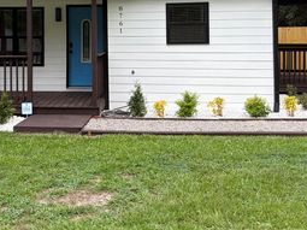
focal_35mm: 51
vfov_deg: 27.7
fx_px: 452
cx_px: 100
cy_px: 33
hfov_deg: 37.1
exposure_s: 1/810
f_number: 1.6
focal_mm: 5.96
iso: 50
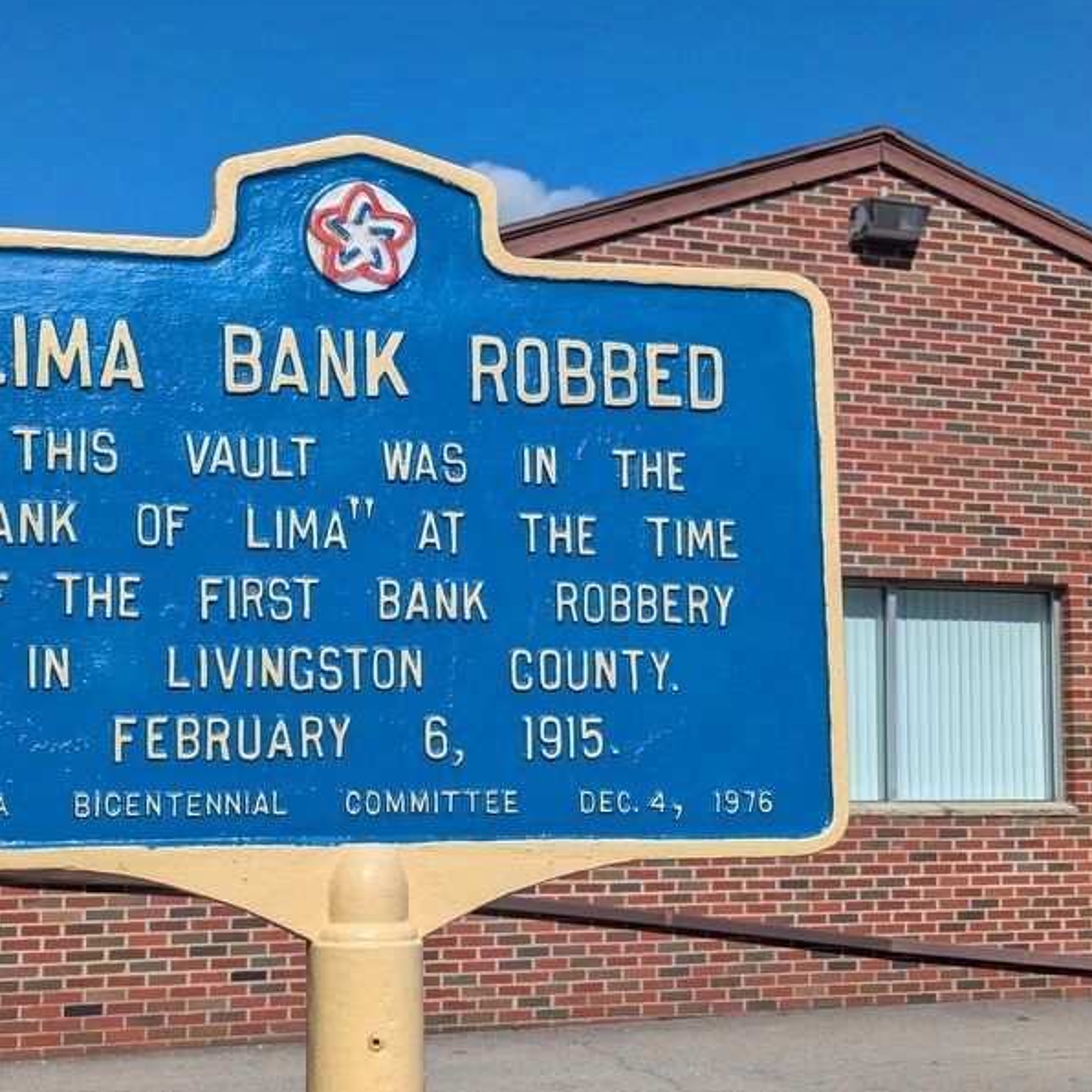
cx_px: 408
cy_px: 542
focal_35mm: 57
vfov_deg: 30.0
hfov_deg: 29.9
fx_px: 2034
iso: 45
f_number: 1.85
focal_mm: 6.81
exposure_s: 1/4000
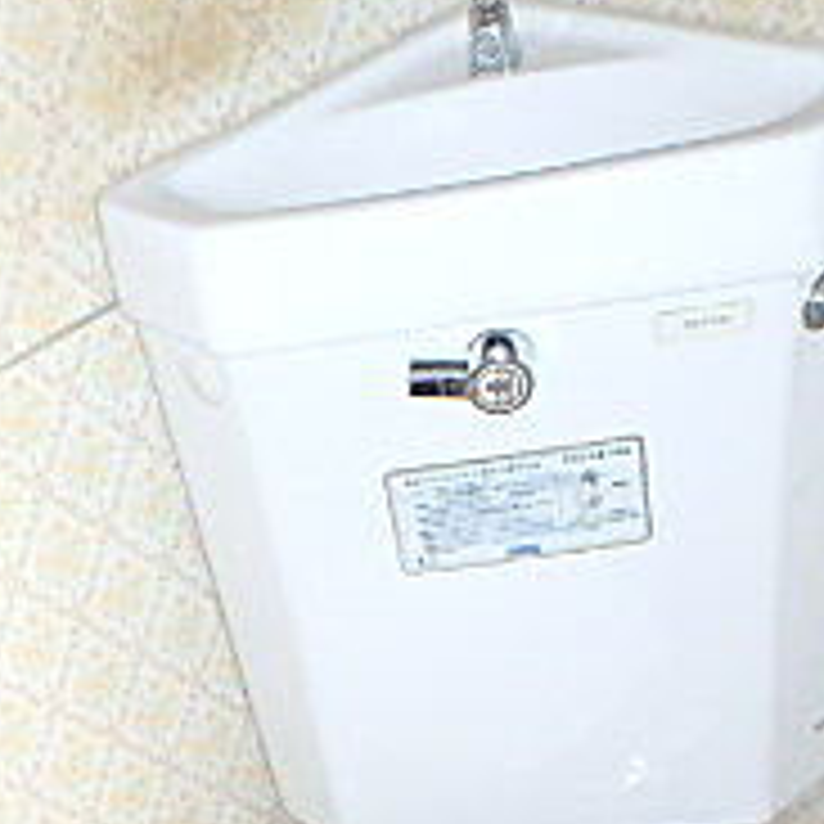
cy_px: 905
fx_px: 1751
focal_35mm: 65
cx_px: 144
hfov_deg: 25.9
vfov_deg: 24.7
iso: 400
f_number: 3.5
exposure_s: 1/30
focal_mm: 3.7
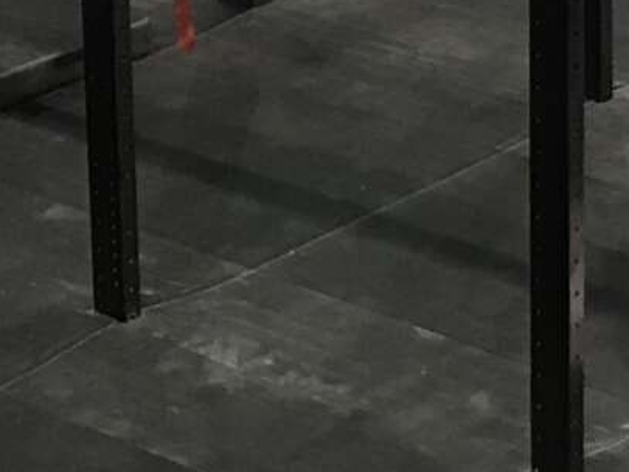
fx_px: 3217
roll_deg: -0.1
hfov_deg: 10.9
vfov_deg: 8.1
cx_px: 843
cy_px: -331
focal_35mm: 177
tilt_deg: -12.7
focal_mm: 3.99
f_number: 1.8
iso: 50
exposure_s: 1/16
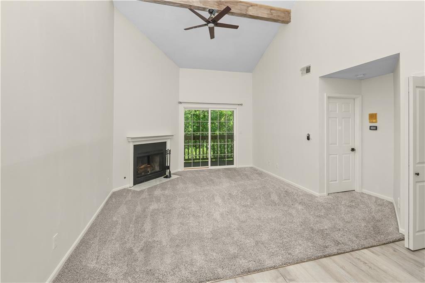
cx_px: 212
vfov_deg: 72.0
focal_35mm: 16
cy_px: 142
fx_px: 195
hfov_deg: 95.0
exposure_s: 1/160
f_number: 10
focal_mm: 16.5
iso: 400
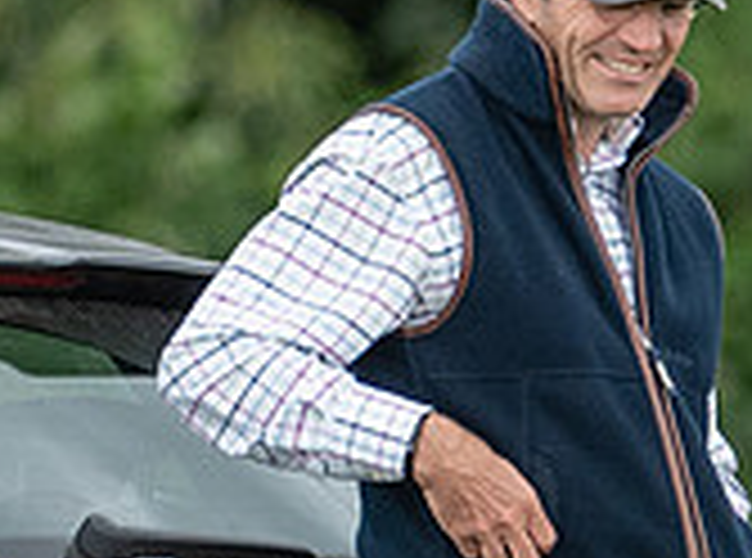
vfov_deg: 0.4
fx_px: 74874
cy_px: 1773
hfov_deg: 0.6
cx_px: 753
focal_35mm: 3459
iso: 250
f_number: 2.8
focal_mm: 300
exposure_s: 1/1250
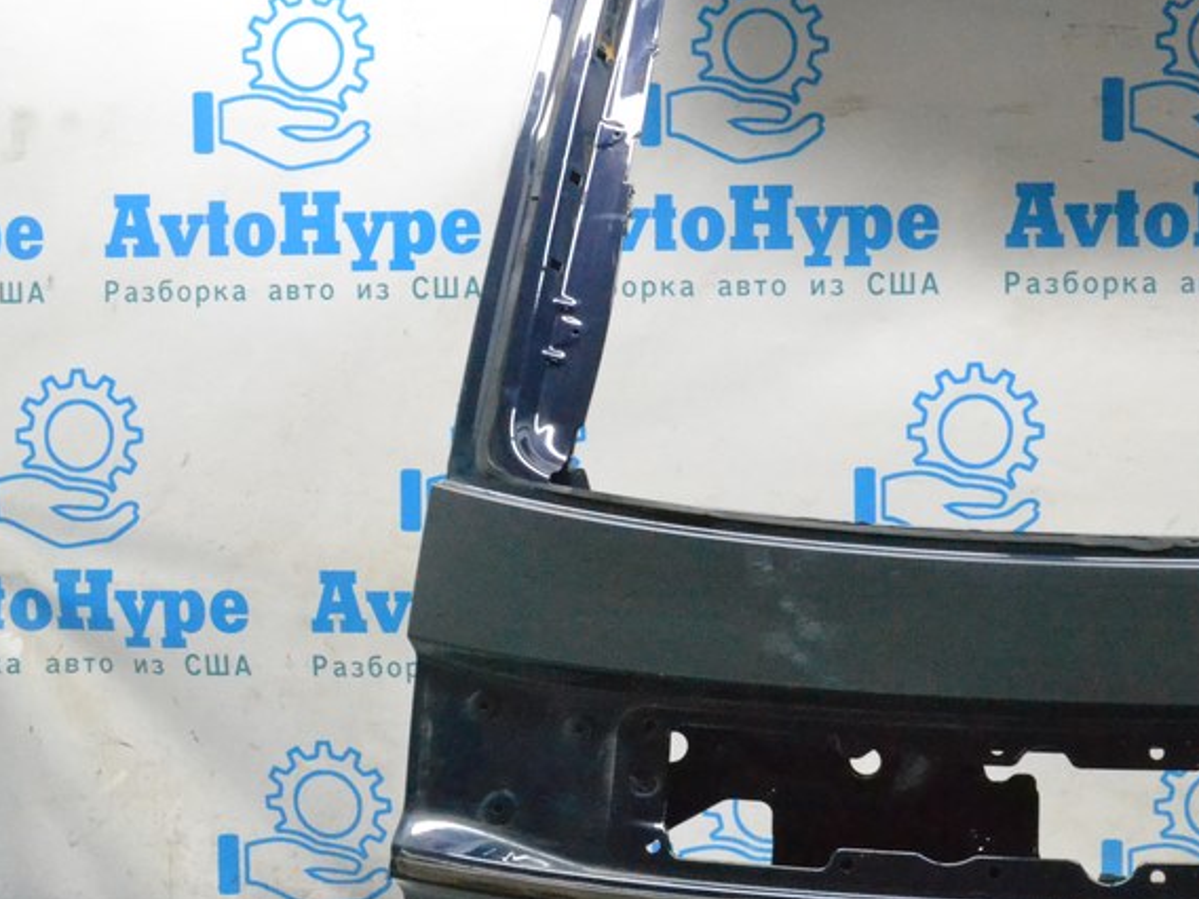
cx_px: 994
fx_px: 1801
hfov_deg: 35.4
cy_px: 451
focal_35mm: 52
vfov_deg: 28.0
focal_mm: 20
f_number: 10
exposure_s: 1/125
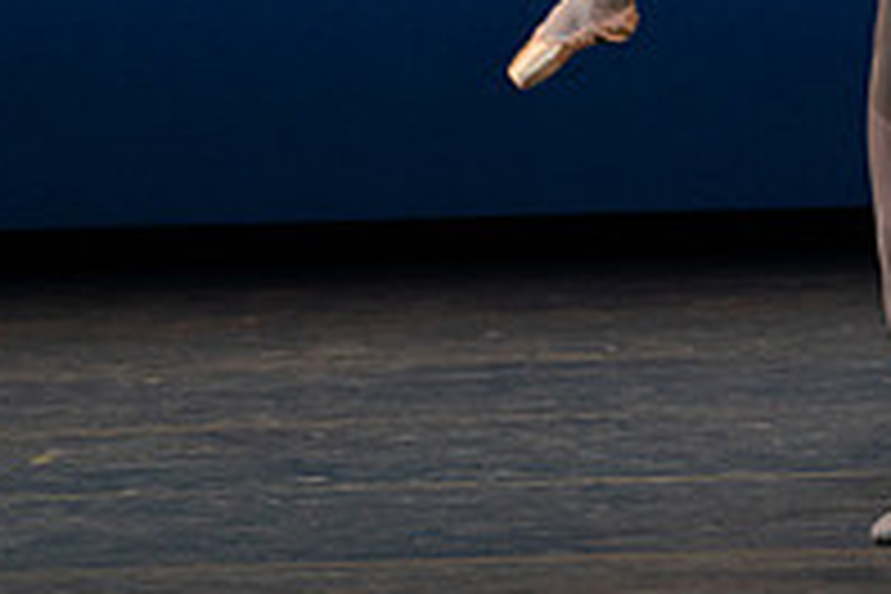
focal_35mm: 562
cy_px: -79
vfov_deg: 2.4
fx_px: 13908
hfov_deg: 3.7
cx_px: 666
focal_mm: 192
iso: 3200
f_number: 8
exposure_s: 1/500
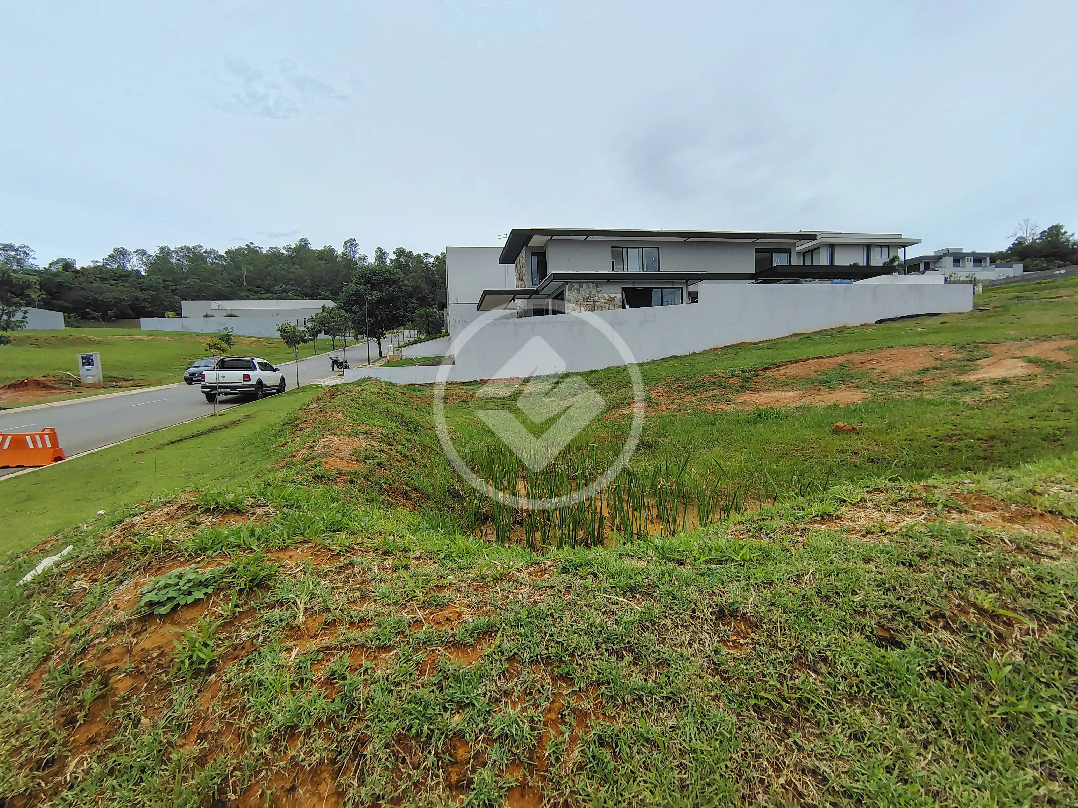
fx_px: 498
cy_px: 404
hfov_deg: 94.5
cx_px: 539
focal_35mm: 16
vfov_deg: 78.1
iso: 100
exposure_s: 1/1403
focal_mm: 2.13
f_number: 2.2
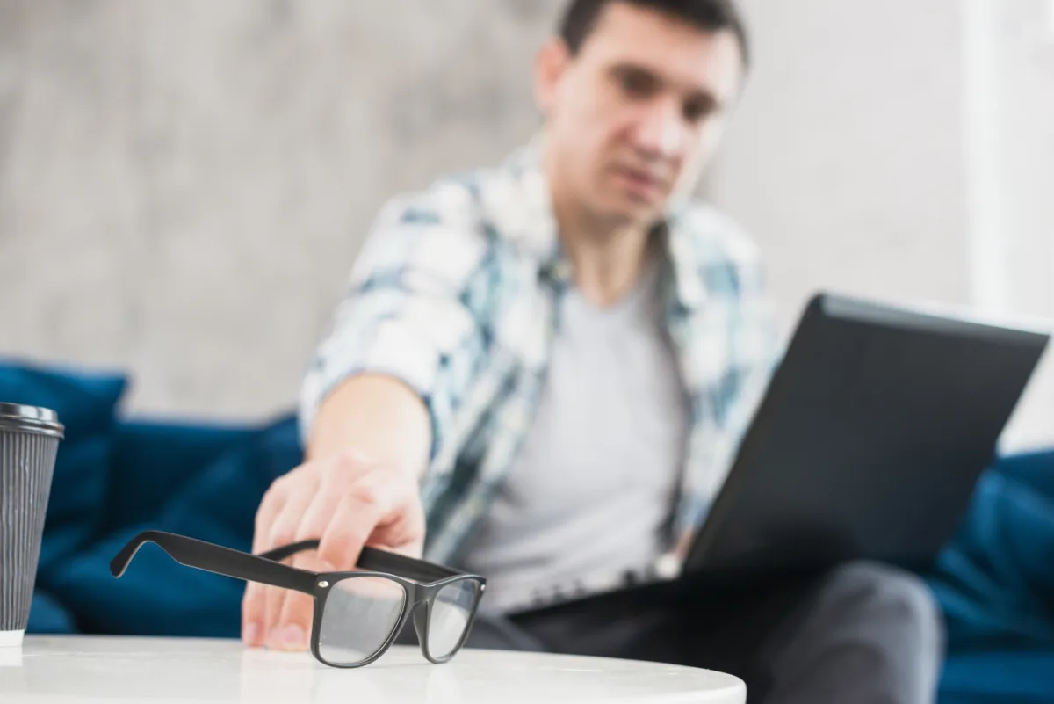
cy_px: 352
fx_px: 1464
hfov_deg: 39.6
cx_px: 527
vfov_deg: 27.0
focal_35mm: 50
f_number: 3.2
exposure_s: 1/125
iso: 320
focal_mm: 50
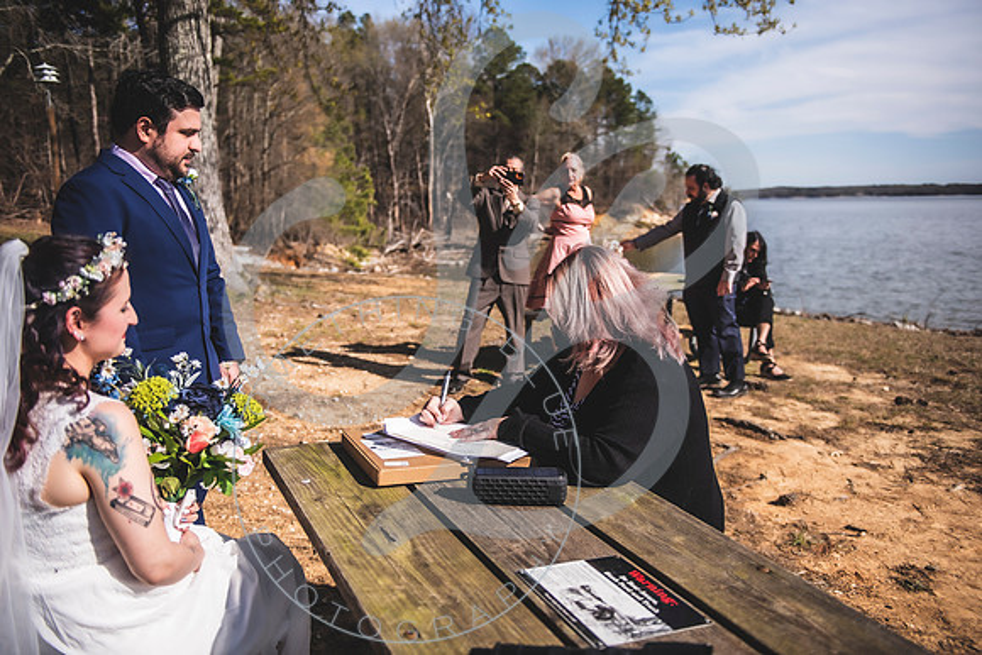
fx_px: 873
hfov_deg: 58.7
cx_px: 491
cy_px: 328
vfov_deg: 41.1
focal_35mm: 32
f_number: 2.8
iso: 100
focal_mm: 32
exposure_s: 1/2500
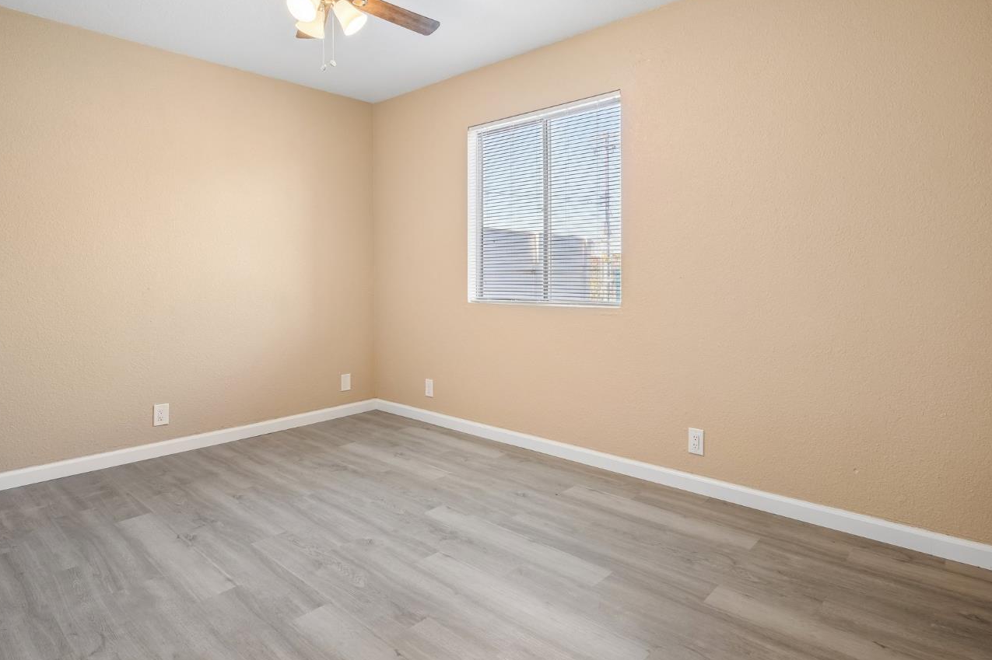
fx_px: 551
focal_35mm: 20
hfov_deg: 83.8
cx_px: 535
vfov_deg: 61.7
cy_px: 293
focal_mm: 17
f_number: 8
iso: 400
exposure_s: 1/20
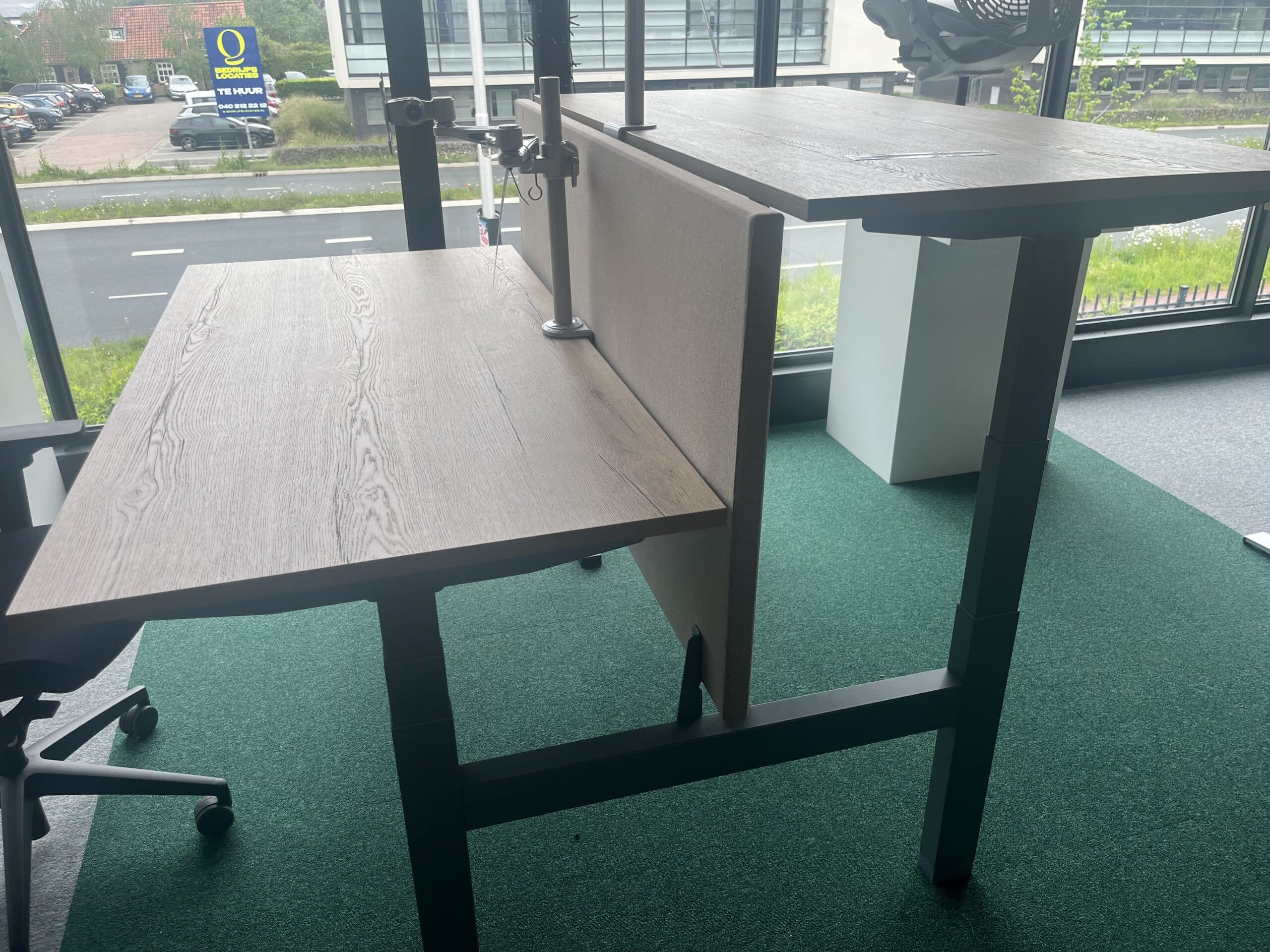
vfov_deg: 53.1
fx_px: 954
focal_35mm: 26
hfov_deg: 67.3
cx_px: 635
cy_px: 476
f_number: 1.6
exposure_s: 1/361
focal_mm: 5.1
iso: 50
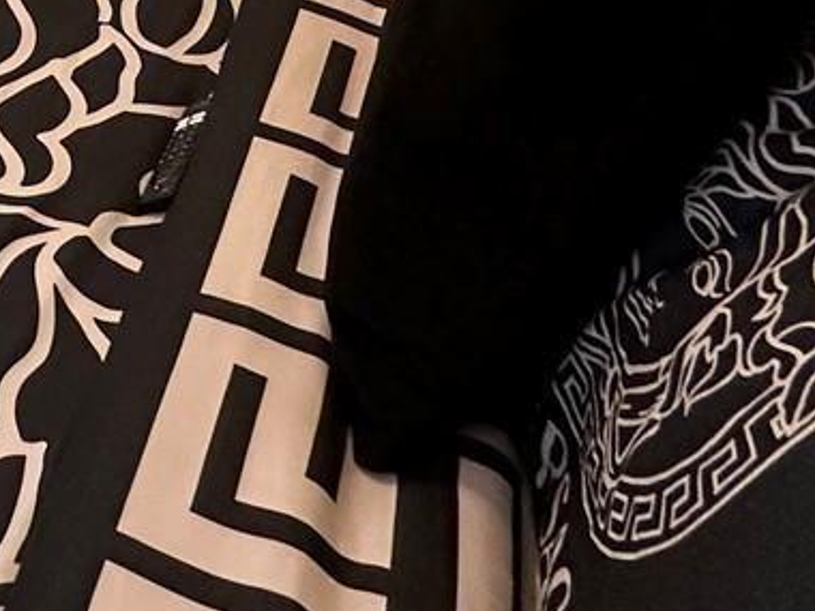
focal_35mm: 59
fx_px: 1389
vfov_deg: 19.4
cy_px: -454
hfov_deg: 26.3
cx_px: -315
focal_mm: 2.22
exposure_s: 1/120
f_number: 2.2
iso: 200
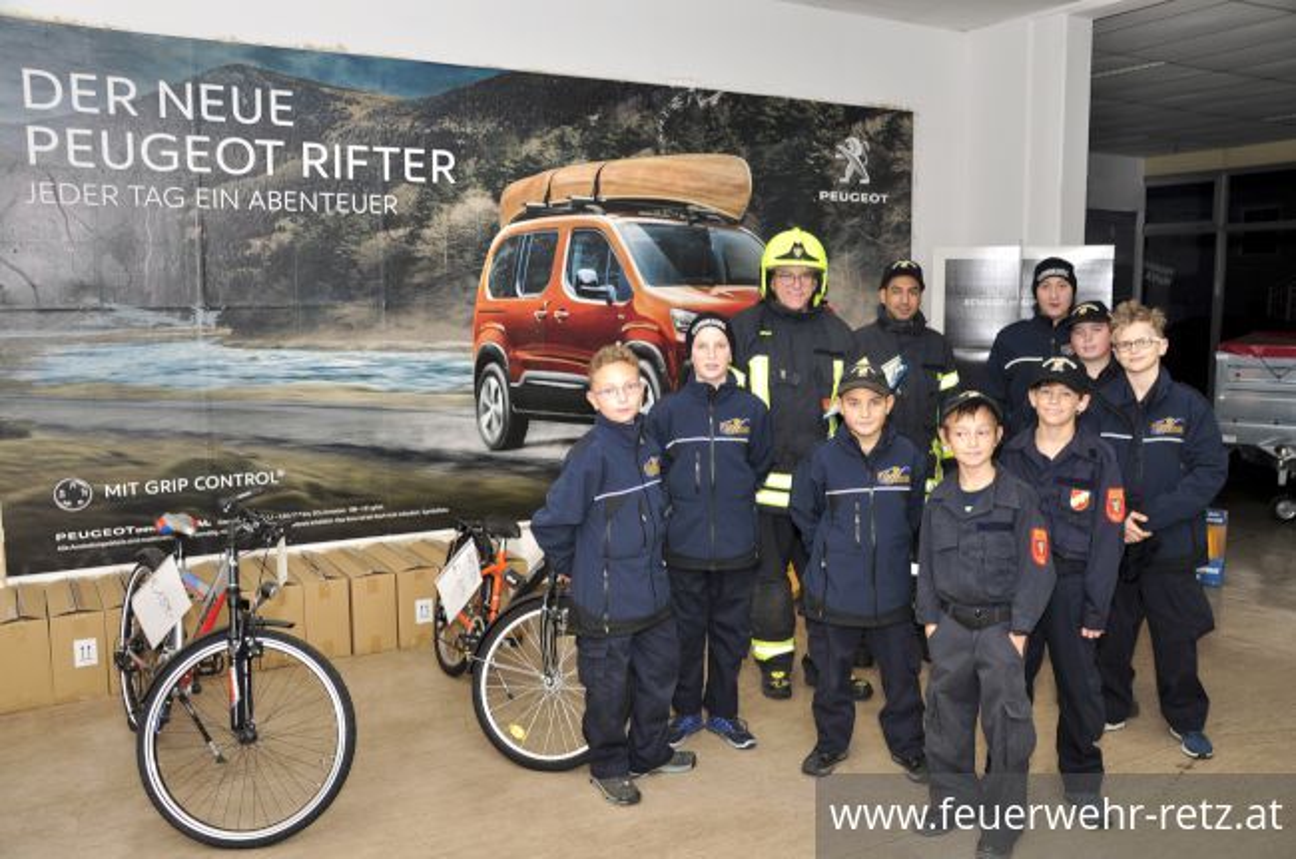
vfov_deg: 41.6
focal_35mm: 32
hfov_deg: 59.6
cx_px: 648
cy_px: 430
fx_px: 1132
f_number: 4
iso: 200
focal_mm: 21
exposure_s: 1/60
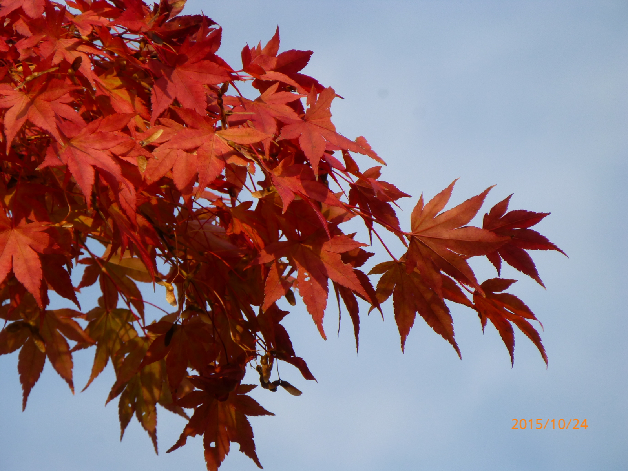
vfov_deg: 3.4
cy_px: 236
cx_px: 314
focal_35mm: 434
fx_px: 7874
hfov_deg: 4.6
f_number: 6.2
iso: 100
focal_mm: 77.4
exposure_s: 1/320
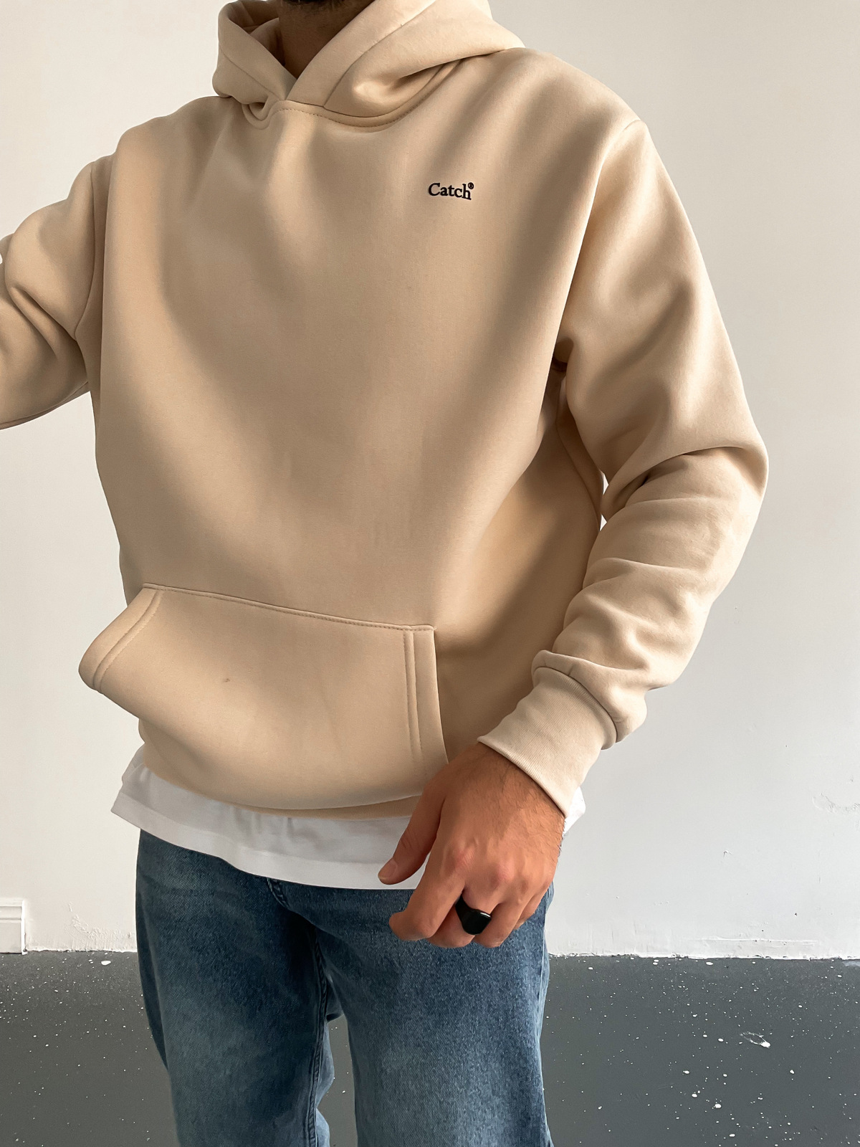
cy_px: 574
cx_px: 430
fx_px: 961
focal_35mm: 29
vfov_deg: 61.7
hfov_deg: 48.2
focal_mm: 3
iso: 64
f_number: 1.8
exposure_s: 1/120
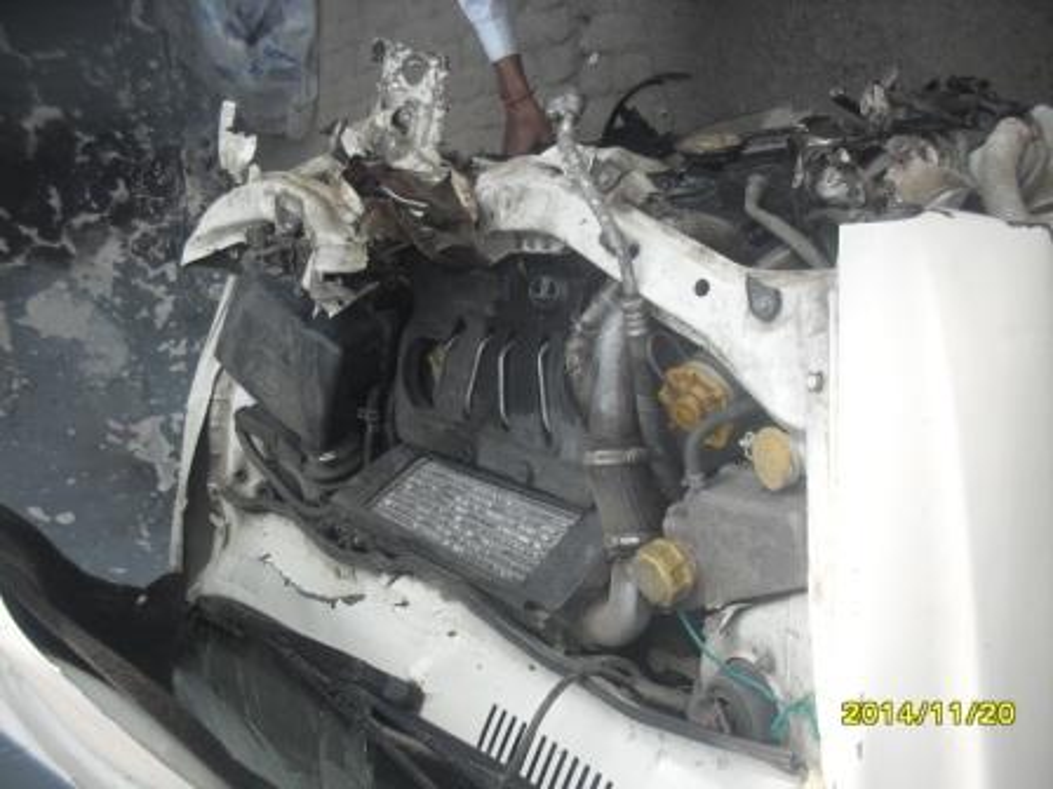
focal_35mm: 38
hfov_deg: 49.0
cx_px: 526
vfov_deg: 37.7
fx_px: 1156
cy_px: 394
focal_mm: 6.3
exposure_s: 1/250
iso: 80
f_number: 8.3
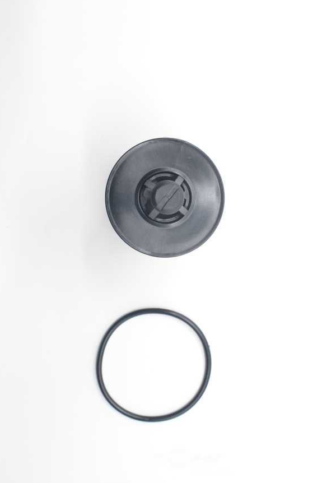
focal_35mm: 58
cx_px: 162
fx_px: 778
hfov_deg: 23.4
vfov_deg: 34.4
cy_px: 213
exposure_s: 1/80
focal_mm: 50
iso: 4500
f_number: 13
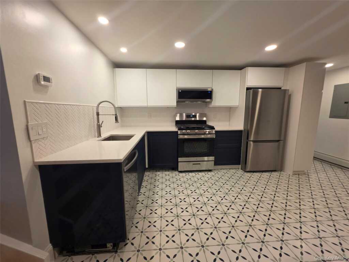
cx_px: 174
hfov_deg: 106.2
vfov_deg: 89.9
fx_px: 131
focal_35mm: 13
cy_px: 131
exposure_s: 1/120
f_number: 1.9
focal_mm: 2.2
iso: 160
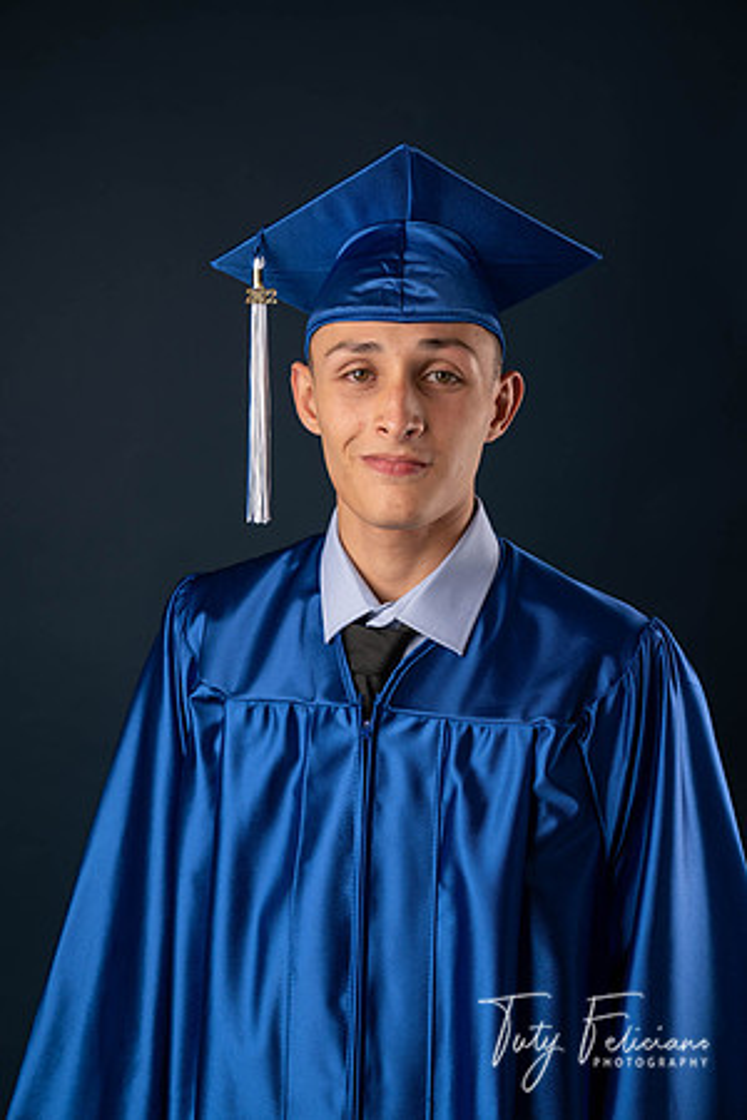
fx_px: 2054
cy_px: 560
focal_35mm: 66
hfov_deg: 20.6
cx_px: 374
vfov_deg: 30.5
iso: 200
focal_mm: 66
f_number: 5.6
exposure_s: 1/100
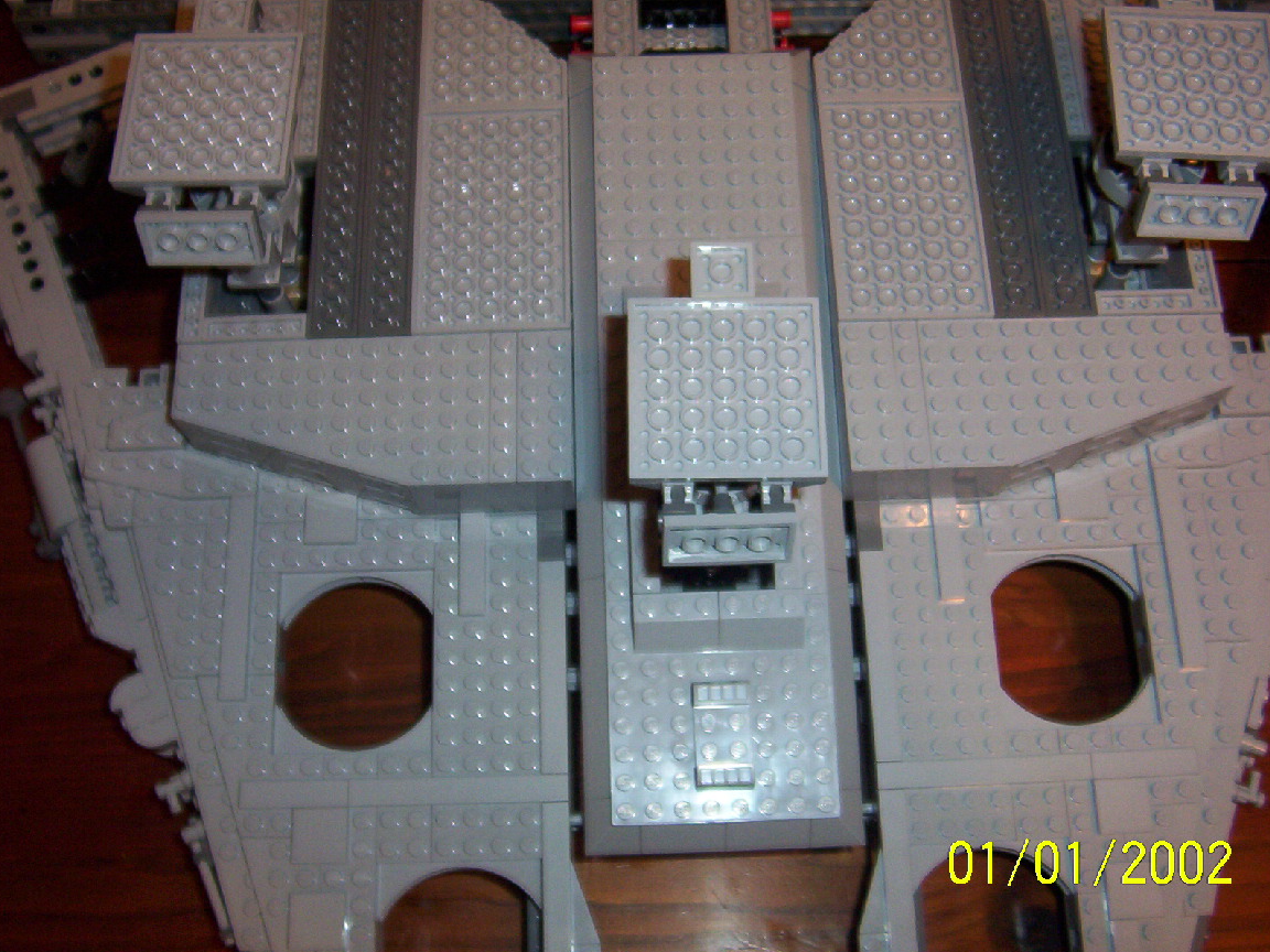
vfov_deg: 38.7
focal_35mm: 37
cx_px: 645
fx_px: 1357
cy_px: 488
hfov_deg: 50.1
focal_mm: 5.54
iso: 140
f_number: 2.76
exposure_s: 1/30
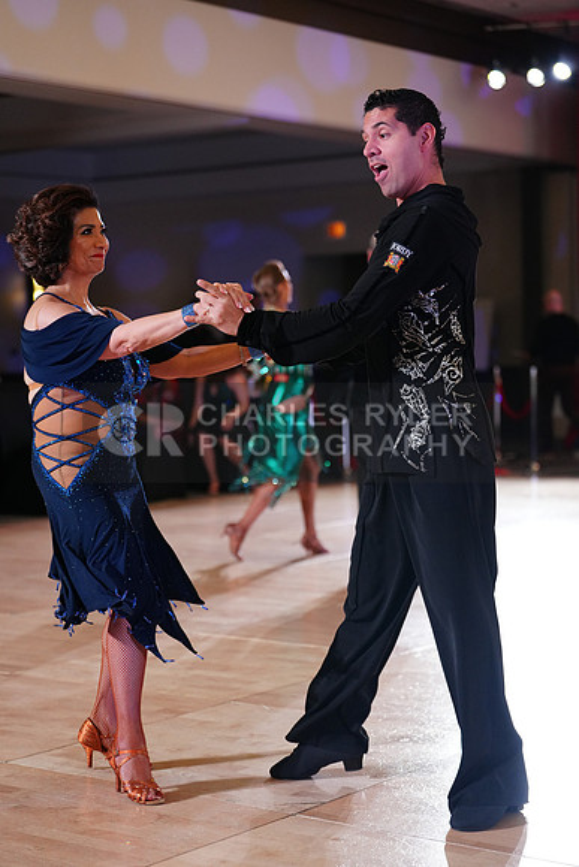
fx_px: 1688
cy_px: 434
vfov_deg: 28.8
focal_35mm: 70
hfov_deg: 19.5
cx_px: 290
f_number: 2.8
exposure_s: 1/400
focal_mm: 70
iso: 2500
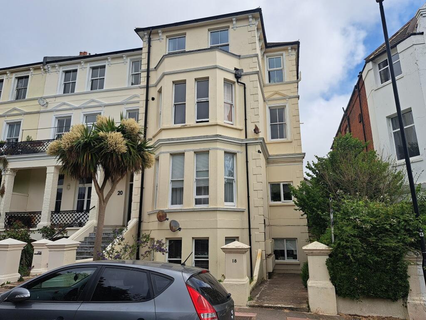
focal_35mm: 24
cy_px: 160
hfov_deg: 71.6
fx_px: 295
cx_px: 213
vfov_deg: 56.8
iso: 50
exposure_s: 1/1689
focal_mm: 5.23
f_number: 1.8
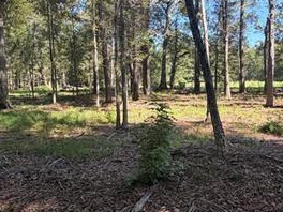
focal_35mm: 34
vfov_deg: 41.7
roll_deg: +2.0
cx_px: 176
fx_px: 278
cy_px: 95
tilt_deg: -1.9
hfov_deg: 53.4
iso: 40
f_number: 2.2
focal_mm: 2.22
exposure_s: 1/149
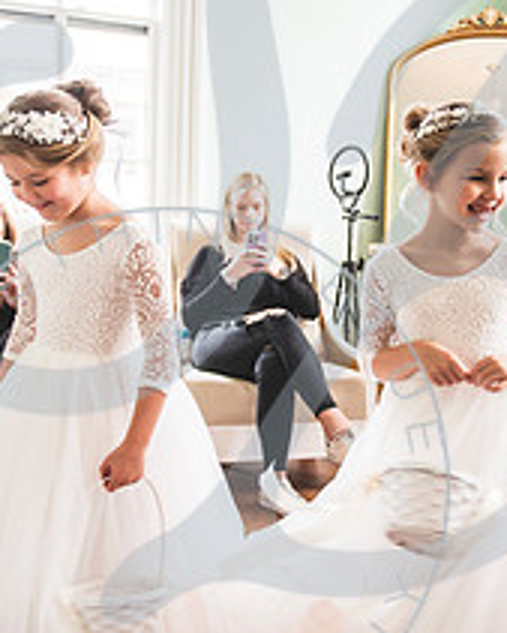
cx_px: 306
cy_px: 258
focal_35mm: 48
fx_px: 900
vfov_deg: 38.6
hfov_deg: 31.4
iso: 125
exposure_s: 1/125
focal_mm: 24
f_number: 2.8
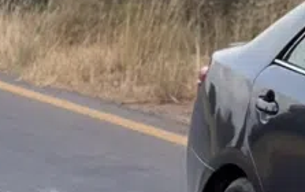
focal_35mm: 311
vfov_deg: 4.2
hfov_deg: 6.5
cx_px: 680
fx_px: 2588
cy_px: -190
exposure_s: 1/552
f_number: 1.78
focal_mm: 6.86
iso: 80
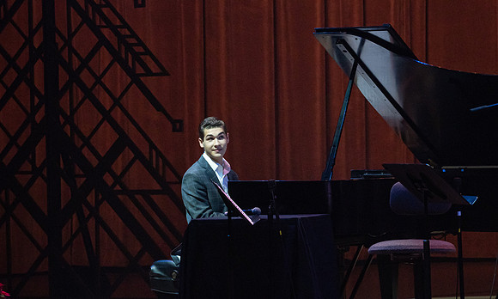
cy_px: 193
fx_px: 3910
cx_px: 208
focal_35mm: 291
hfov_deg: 7.3
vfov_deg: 4.4
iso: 2500
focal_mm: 200
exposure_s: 1/250
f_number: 7.1
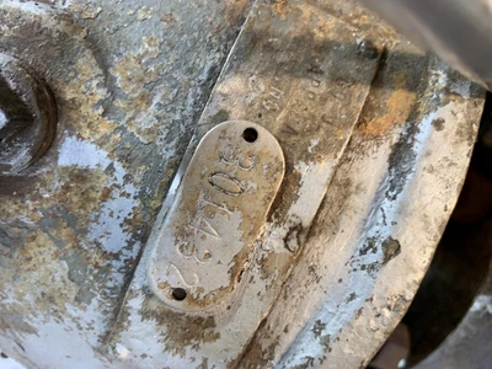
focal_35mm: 26
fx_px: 370
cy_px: 184
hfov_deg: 67.3
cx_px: 246
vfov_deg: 53.1
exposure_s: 1/60
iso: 50
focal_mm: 4.25
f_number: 1.8
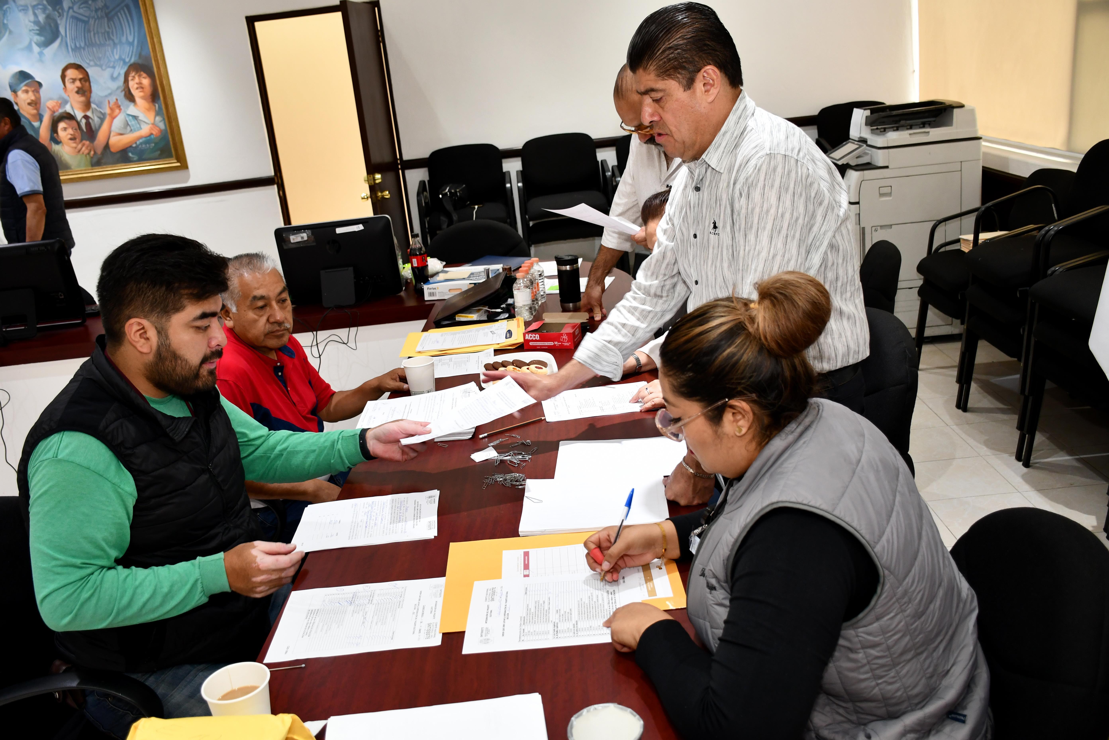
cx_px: 554
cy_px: 370
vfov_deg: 40.0
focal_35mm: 33
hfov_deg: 57.2
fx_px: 1017
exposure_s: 1/60
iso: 720
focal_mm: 22
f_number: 4
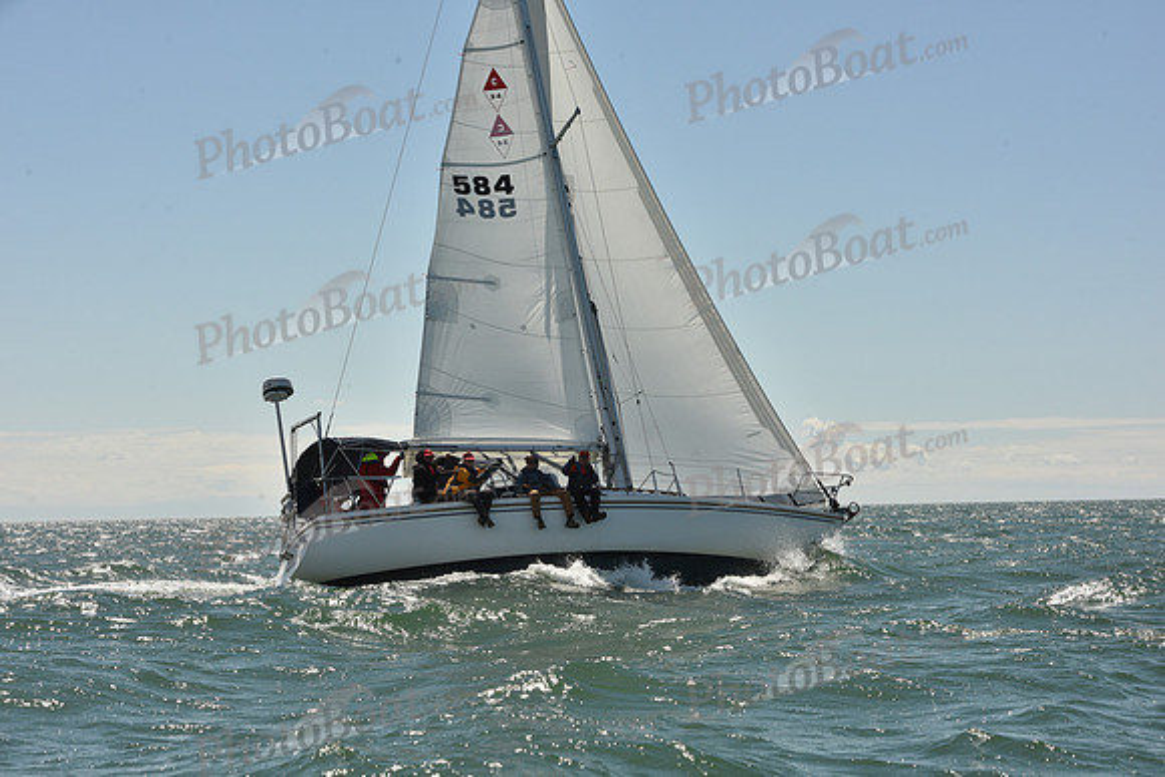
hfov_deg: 27.0
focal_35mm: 75
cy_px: 388
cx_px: 582
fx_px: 2428
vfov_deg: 18.2
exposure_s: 1/800
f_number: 13
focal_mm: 75
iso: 320
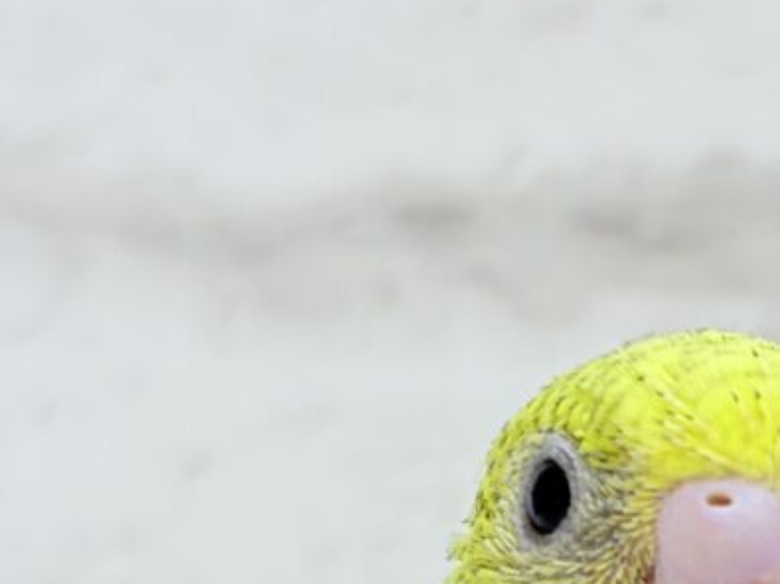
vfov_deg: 9.2
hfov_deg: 12.2
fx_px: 3559
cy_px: 835
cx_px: 964
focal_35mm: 158
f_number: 1.6
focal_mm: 5.96
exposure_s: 1/100
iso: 64
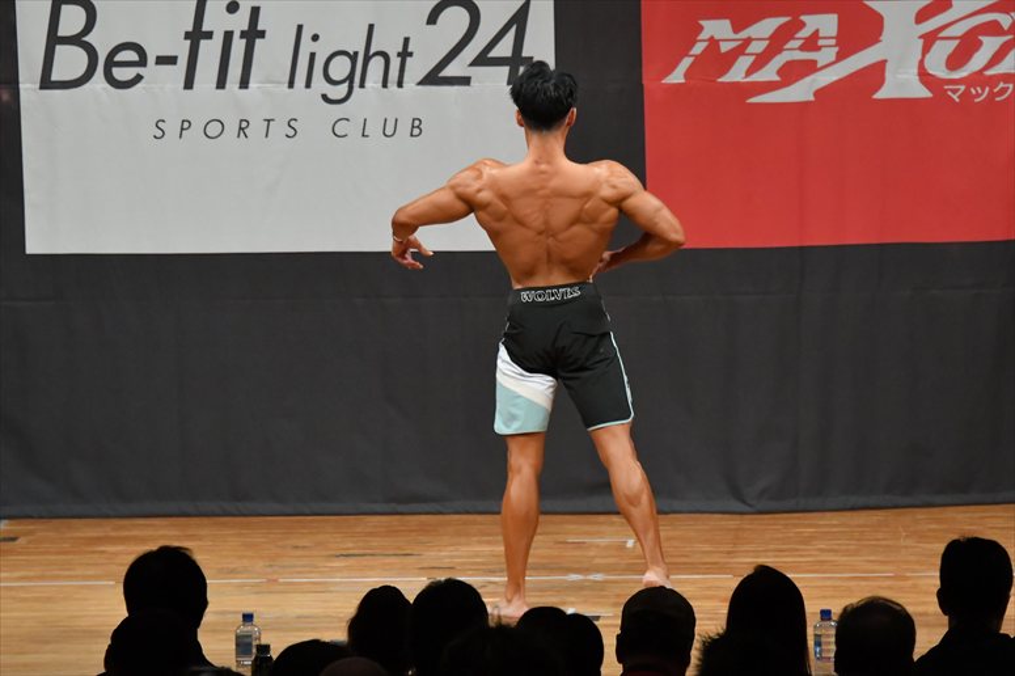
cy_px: 338
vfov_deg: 5.4
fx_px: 7186
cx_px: 508
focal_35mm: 255
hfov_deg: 8.1
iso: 6400
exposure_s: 1/400
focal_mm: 170
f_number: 5.6
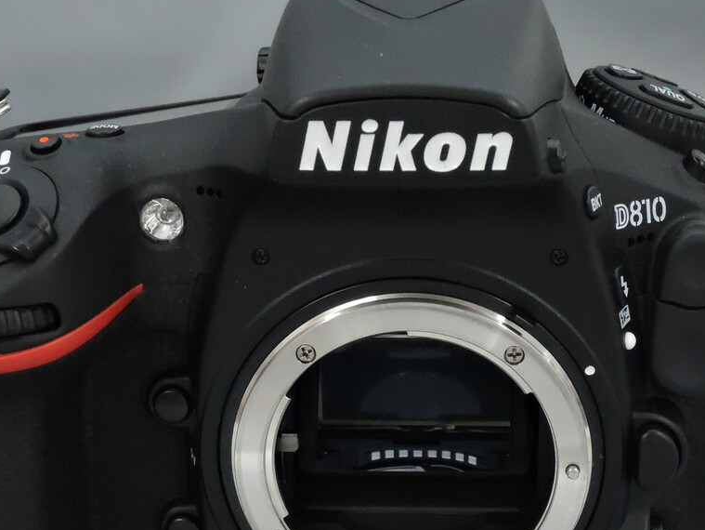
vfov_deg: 18.6
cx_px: 338
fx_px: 1610
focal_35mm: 79
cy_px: 337
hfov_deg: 24.7
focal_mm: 10.7
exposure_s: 1/125
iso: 1600
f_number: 5.6
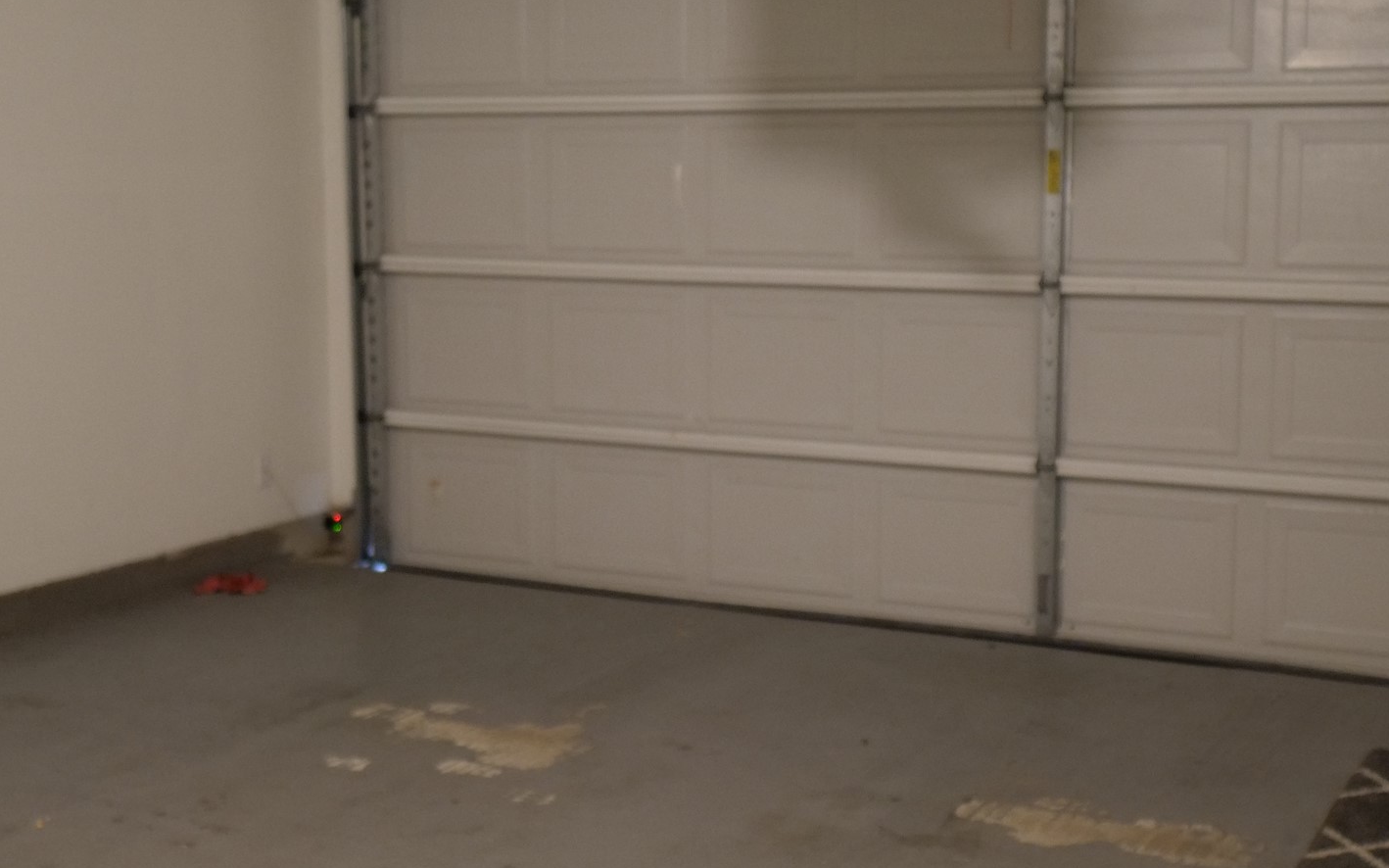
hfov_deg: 41.0
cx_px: 766
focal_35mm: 49
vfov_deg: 26.3
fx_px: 1855
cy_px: 433
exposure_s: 1/60
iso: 1000
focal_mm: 16
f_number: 1.4
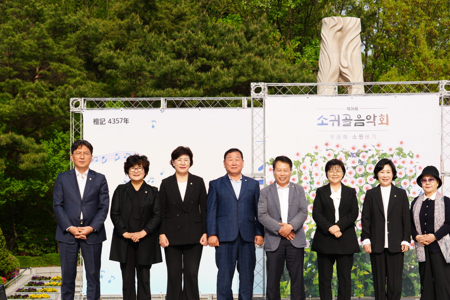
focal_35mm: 82
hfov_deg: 24.6
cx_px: 303
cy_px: 214
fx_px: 1025
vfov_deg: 16.6
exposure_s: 1/320
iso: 100
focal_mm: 53
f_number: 5.6
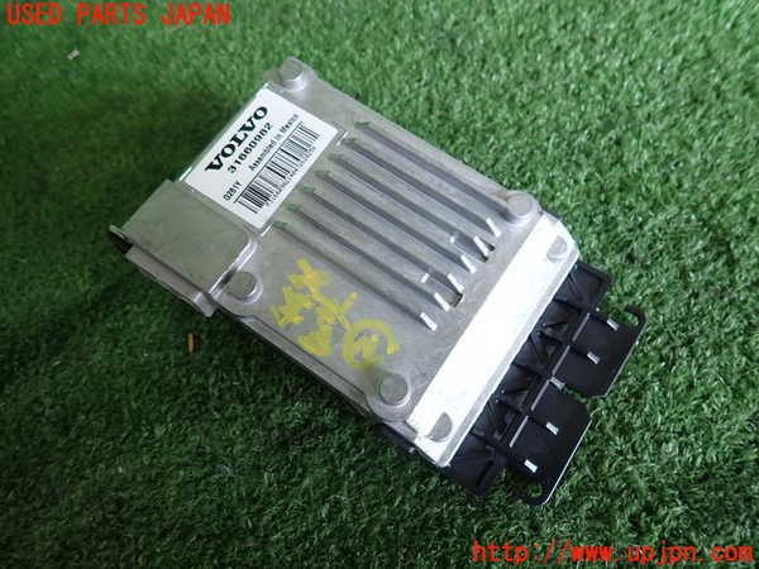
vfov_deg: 54.9
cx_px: 380
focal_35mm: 25
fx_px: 548
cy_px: 284
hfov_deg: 69.4
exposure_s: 1/60
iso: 100
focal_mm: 4.5
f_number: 2
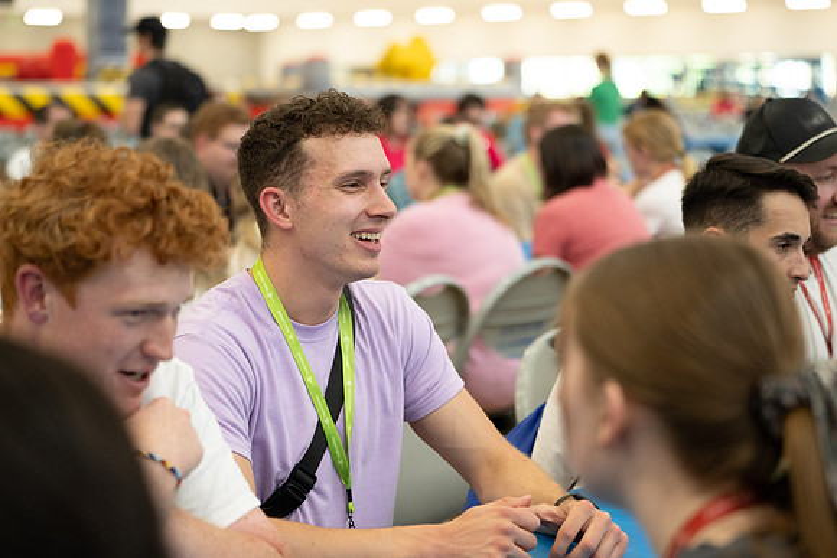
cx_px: 417
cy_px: 272
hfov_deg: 26.6
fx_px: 1768
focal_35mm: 76
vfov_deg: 17.9
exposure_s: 1/250
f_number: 2.8
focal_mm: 70
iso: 800
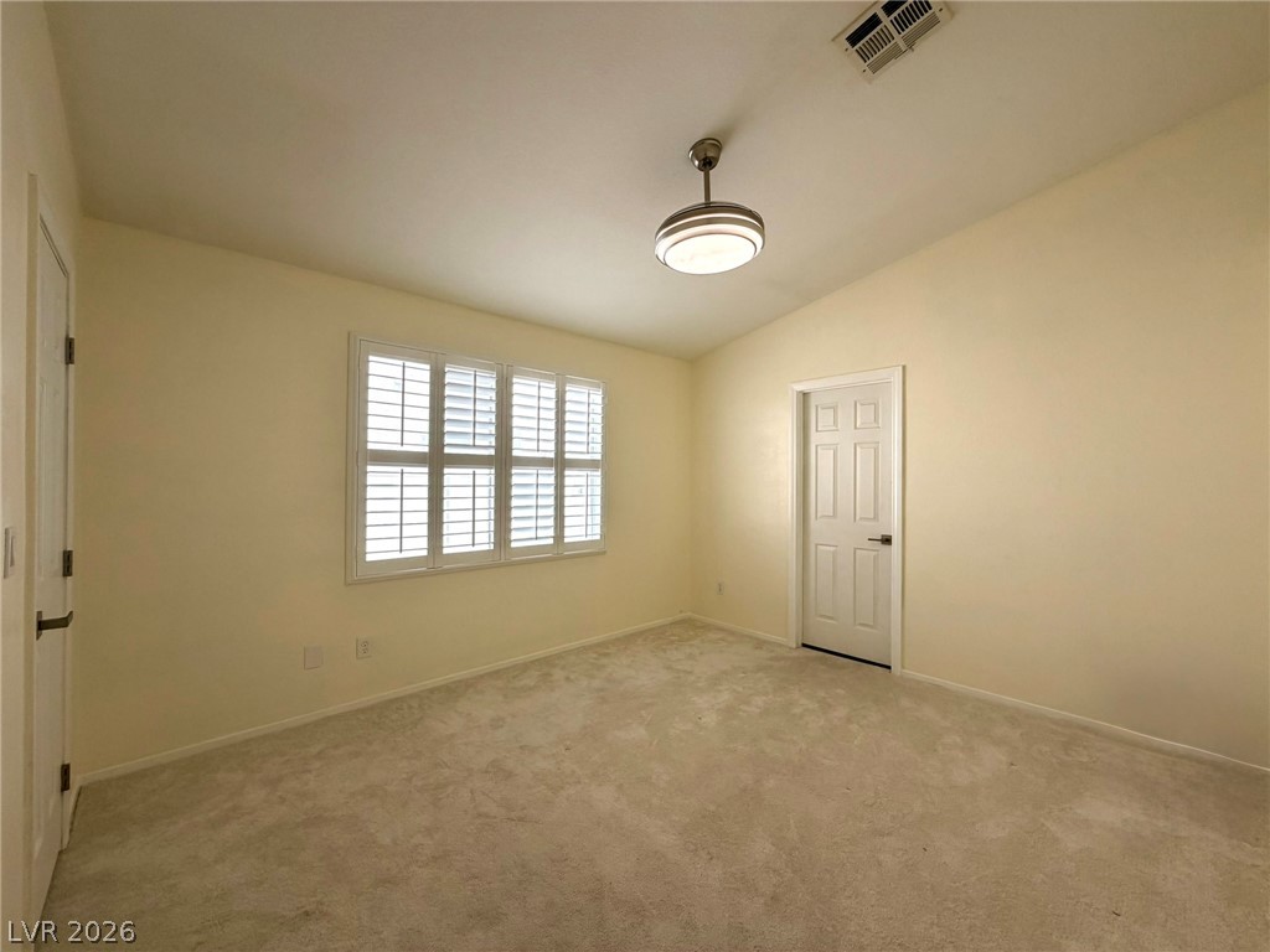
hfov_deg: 102.1
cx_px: 635
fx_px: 514
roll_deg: -0.6
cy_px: 476
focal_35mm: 14
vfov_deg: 85.7
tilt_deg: +0.4
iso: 50
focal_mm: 2.22
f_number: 2.2
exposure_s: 1/144
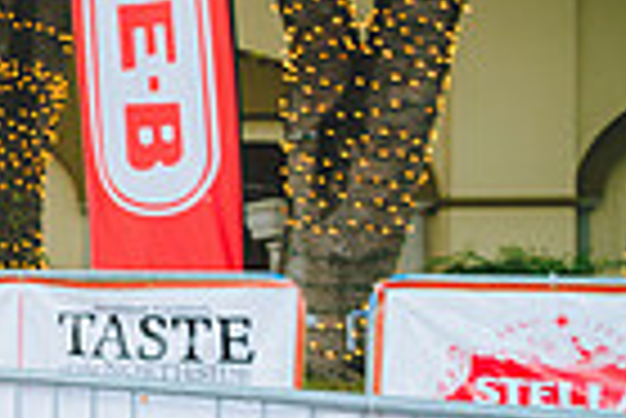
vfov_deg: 13.7
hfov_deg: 15.7
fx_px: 1741
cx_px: -658
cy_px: 258
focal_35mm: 100
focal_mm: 24
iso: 140
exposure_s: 1/100
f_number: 3.5
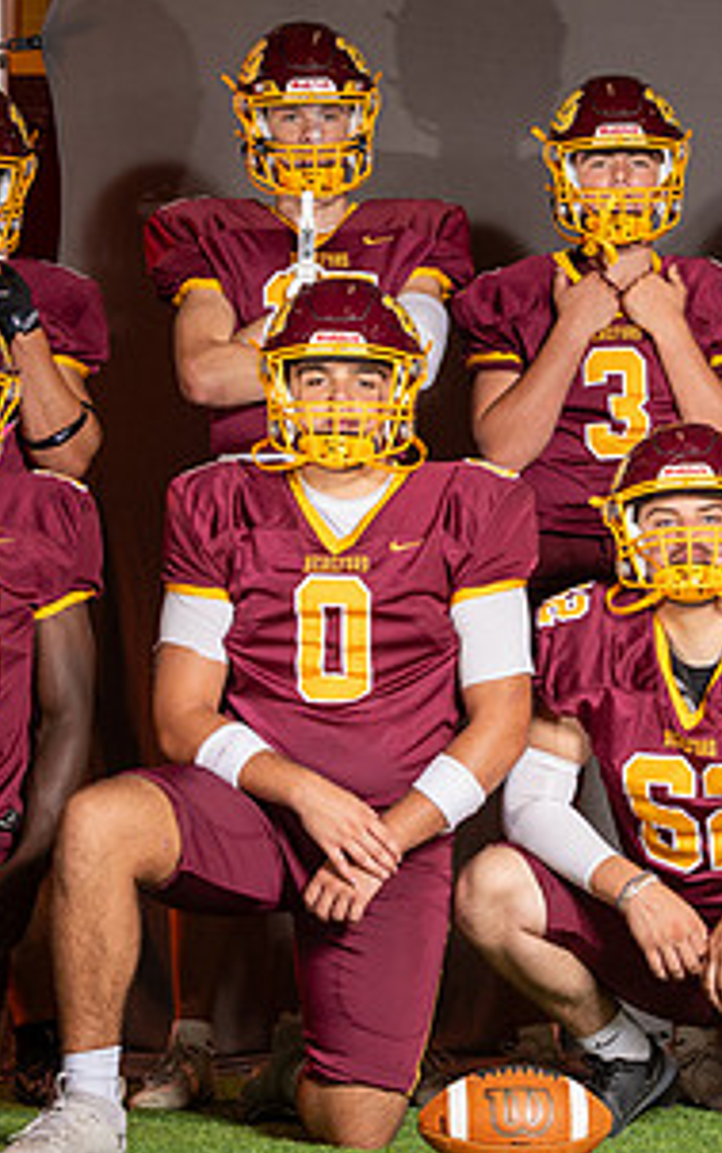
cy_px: 680
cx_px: 870
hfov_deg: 10.2
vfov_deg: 16.4
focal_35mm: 127
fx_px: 3995
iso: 80
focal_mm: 46
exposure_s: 1/160
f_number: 5.6
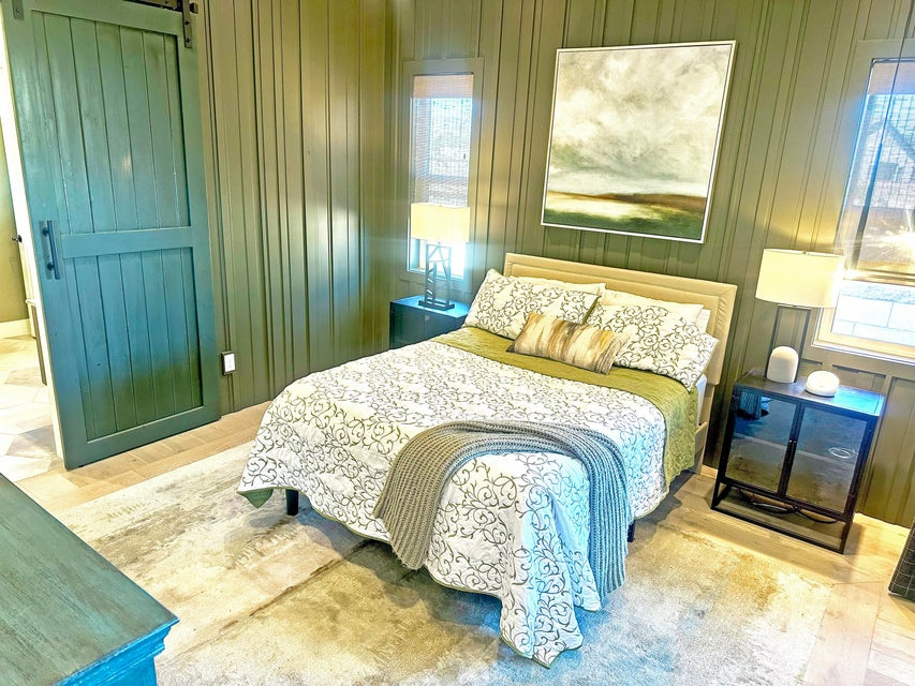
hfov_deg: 71.6
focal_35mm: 24
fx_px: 634
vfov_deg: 56.8
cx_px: 458
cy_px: 343
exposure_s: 1/60
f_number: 1.78
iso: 200
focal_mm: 6.86
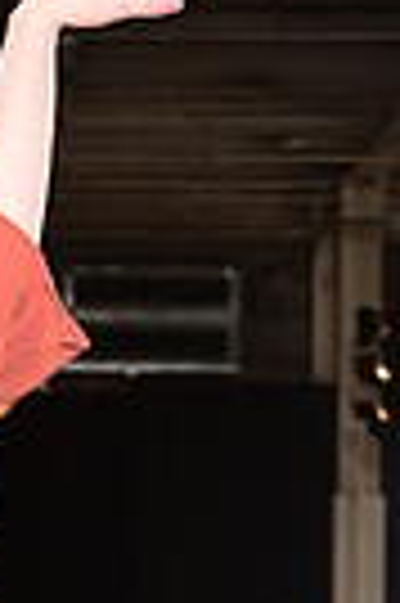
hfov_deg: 4.5
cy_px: 1174
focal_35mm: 302
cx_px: -207
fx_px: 5046
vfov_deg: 6.6
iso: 1000
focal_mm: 70
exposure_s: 1/125
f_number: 6.3
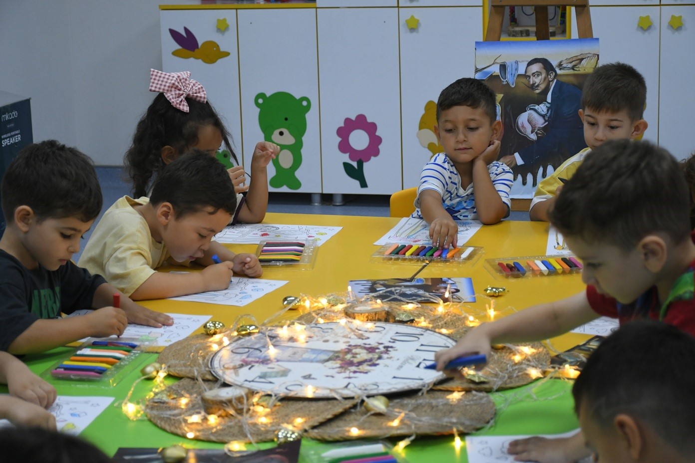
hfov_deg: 27.0
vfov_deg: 18.2
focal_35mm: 75
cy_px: 232
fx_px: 1448
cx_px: 348
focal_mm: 50
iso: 1600
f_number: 4.8
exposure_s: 1/250
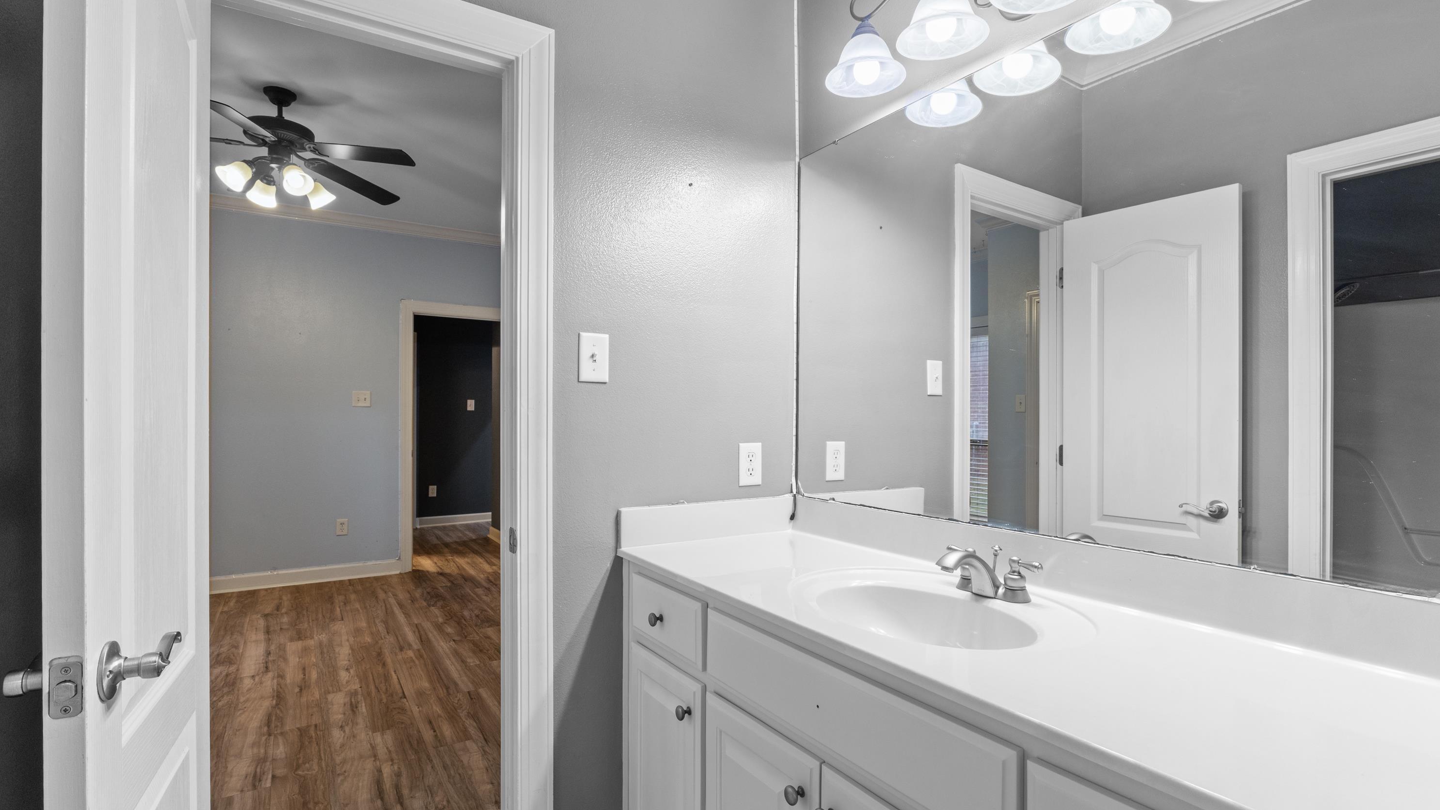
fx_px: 675
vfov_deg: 61.9
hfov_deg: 93.6
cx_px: 729
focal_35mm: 18
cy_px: 416
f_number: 8
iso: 400
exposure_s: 1/3
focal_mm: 11.1
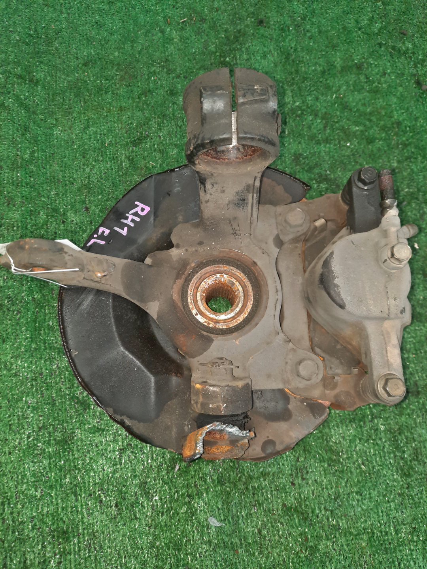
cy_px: 284
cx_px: 214
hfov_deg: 54.9
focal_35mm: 25
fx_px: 411
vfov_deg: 69.4
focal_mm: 4.6
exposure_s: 1/25
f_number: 2
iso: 412
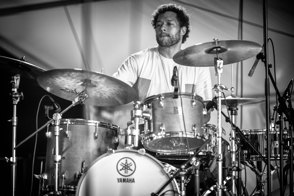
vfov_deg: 8.1
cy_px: 98
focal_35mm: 170
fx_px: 1388
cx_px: 147
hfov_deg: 12.1
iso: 1600
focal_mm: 170
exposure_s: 1/800
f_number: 2.8
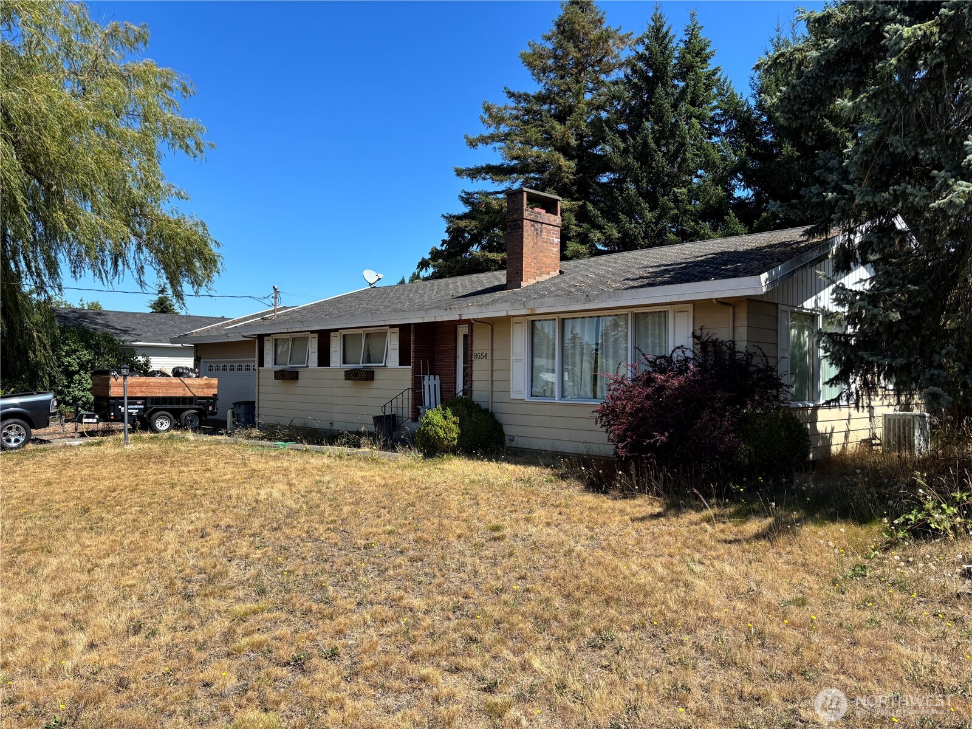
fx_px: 730
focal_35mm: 26
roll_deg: -0.8
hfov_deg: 67.3
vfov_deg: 53.1
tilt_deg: +2.6
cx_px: 486
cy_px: 364
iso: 50
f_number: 1.6
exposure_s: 1/2193
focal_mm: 5.96
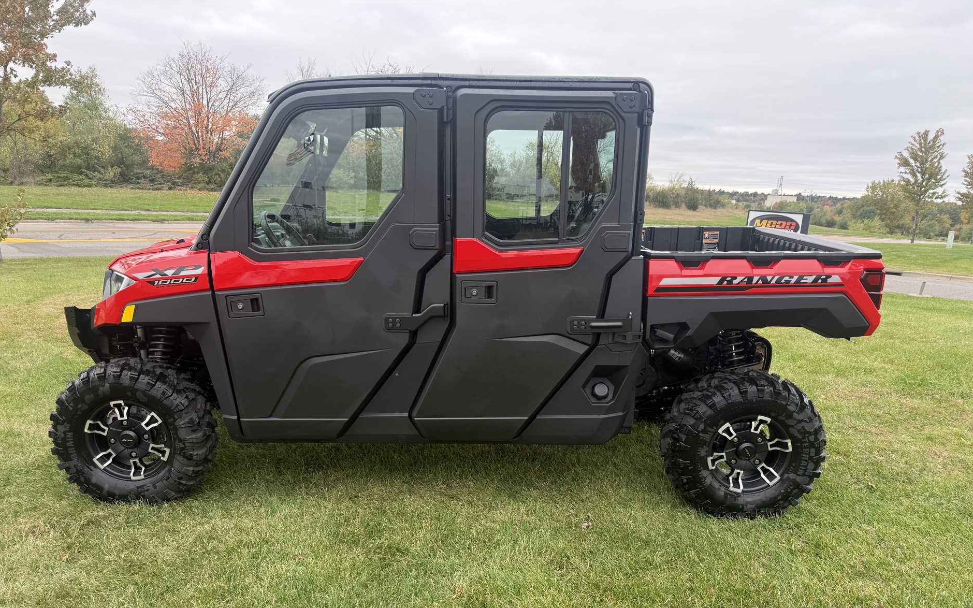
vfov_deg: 47.3
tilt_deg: -12.2
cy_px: 370
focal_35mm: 26
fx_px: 689
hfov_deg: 70.4
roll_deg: -3.7
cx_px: 495
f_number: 1.78
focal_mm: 6.76
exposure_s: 1/453
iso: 80
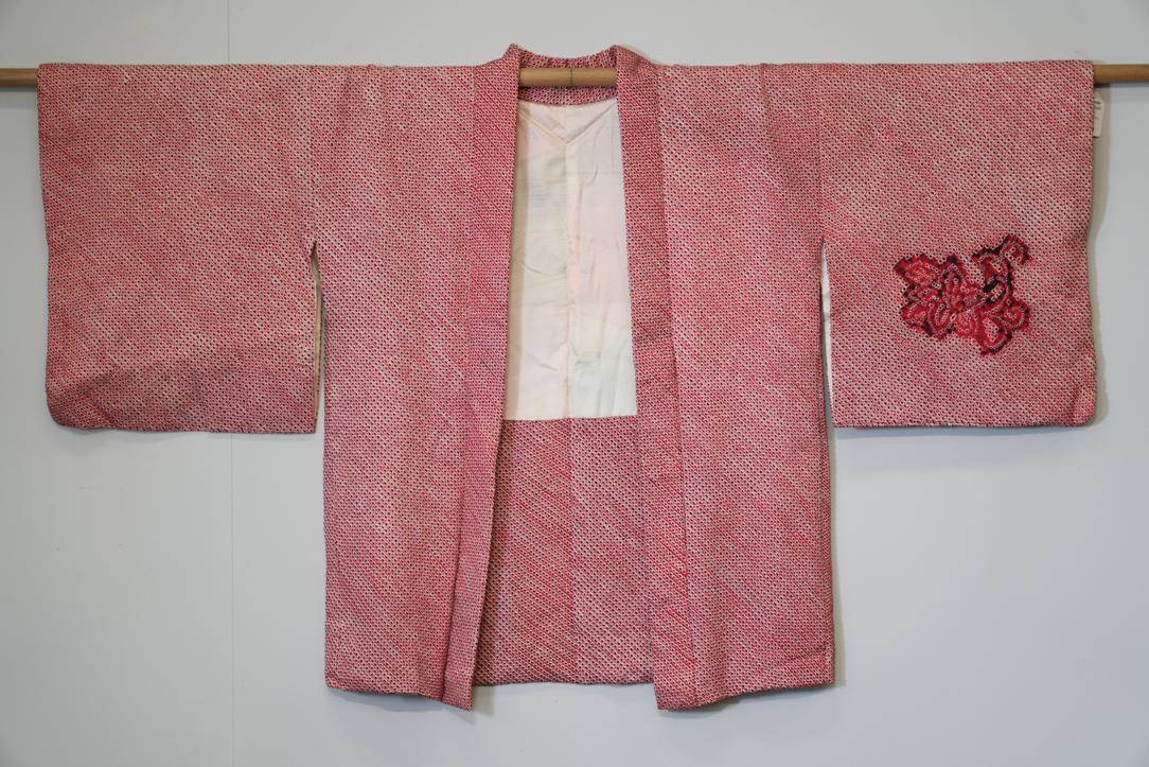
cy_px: 384
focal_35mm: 95
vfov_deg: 14.4
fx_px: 3032
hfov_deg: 21.5
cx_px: 574
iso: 640
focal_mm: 95
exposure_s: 1/100
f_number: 4
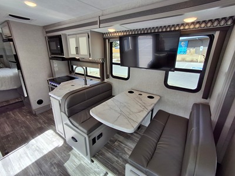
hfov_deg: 94.5
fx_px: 109
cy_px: 88
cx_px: 118
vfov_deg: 78.1
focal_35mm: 16
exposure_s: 1/207
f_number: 2.2
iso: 40
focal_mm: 1.64
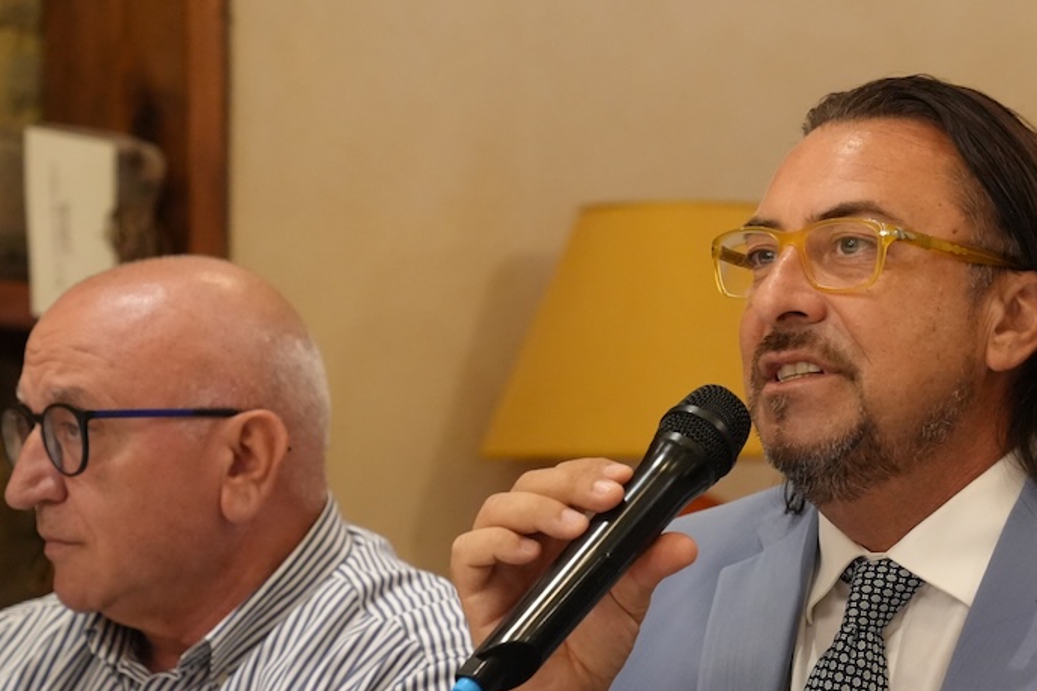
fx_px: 3628
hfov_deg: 16.1
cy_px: 549
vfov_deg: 10.8
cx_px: 856
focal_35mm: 126
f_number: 4
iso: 5000
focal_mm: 70
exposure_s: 1/160
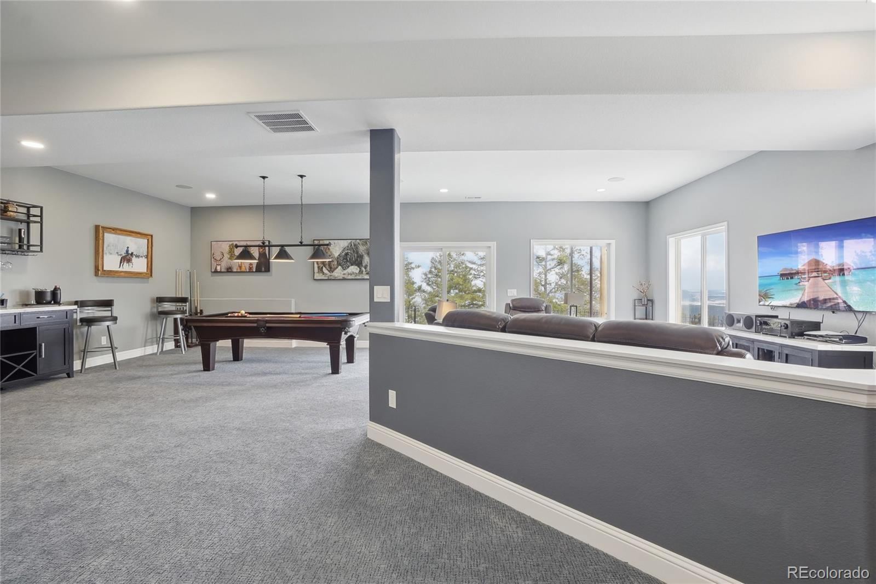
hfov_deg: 100.4
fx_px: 365
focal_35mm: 15
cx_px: 438
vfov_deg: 77.3
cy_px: 292
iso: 400
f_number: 8
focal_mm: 10
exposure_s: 1/25
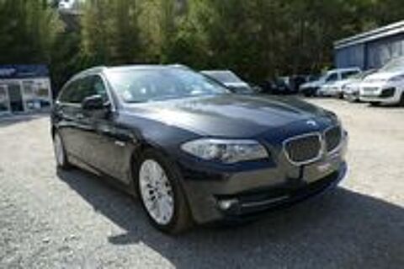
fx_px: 280
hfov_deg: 71.6
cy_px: 134
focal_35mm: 25
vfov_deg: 51.2
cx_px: 202
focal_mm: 9.12
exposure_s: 1/1000
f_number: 2.8
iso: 125
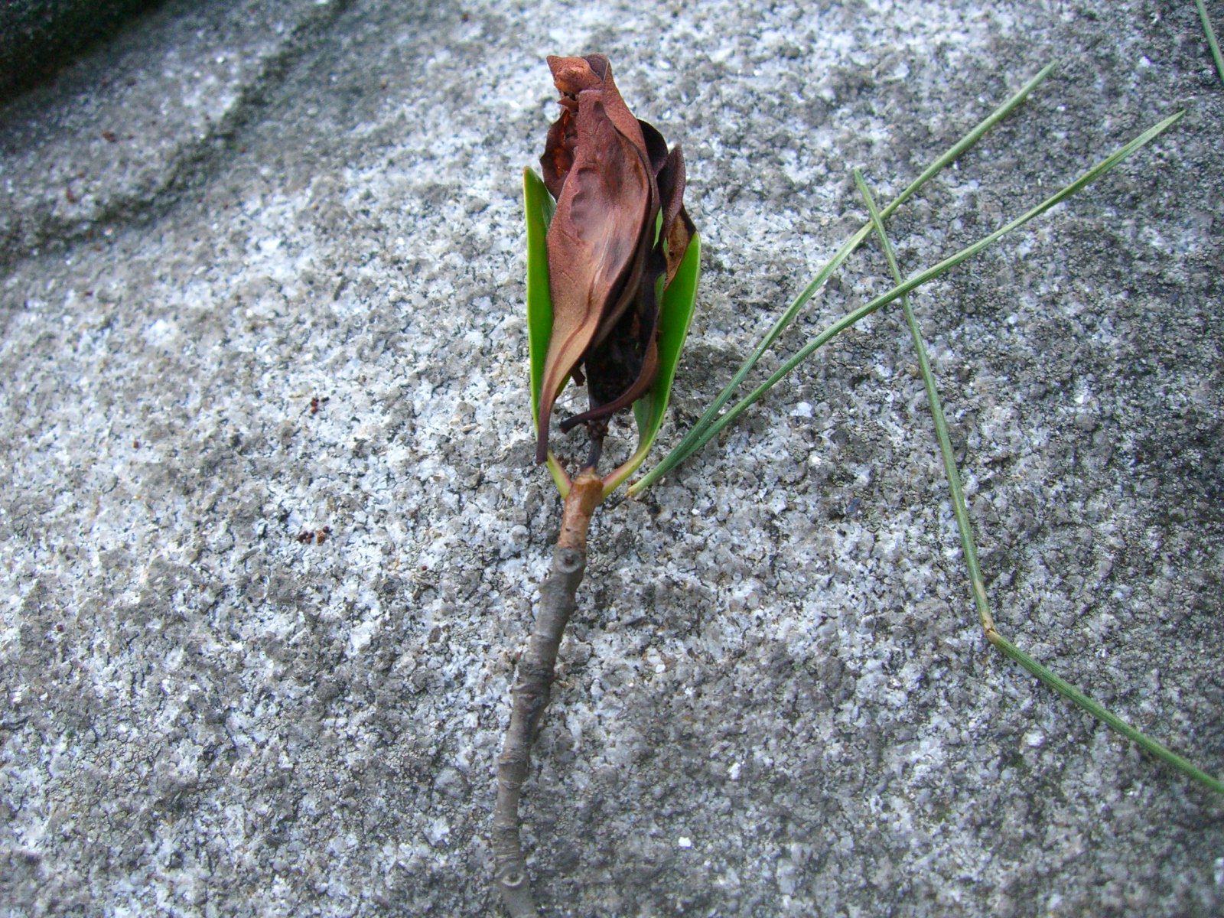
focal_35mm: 38
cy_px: 459
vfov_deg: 37.7
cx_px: 612
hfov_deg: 49.0
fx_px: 1344
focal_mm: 6.2
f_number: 2.7
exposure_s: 1/125
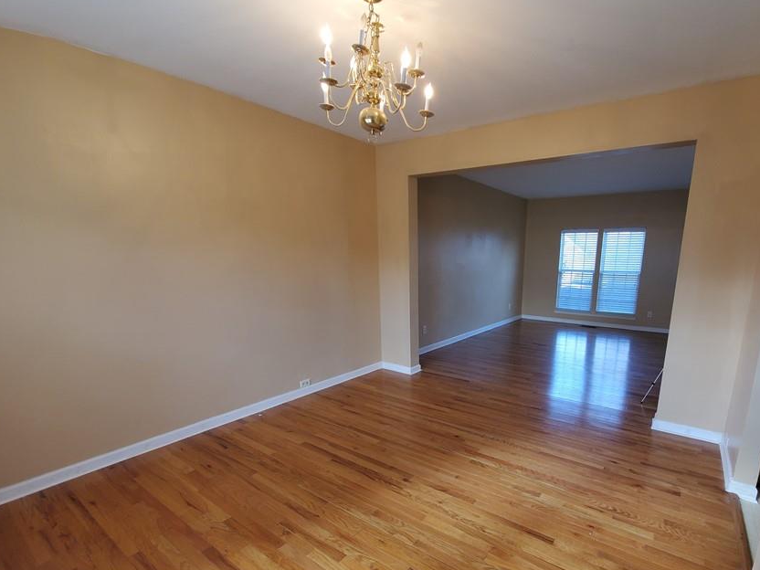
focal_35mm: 16
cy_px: 329
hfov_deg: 93.6
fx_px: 351
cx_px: 443
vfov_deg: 77.6
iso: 125
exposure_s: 1/59
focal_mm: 1.8
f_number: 2.2
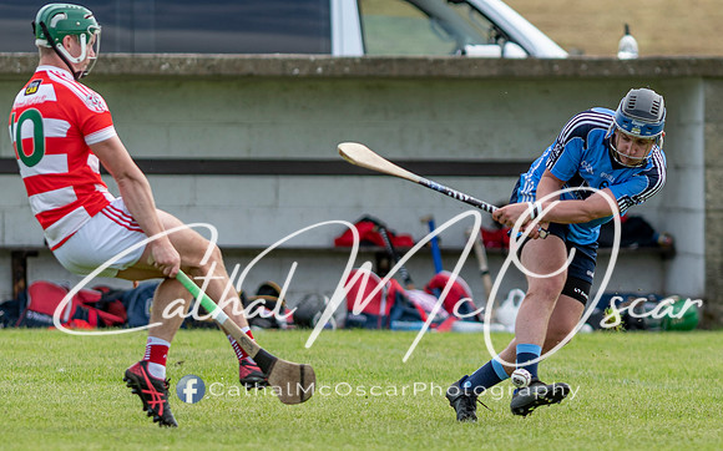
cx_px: 594
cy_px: 322
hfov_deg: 2.6
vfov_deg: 1.6
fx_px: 15767
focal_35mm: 800
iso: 110
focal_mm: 300
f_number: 2.8
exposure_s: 1/1250
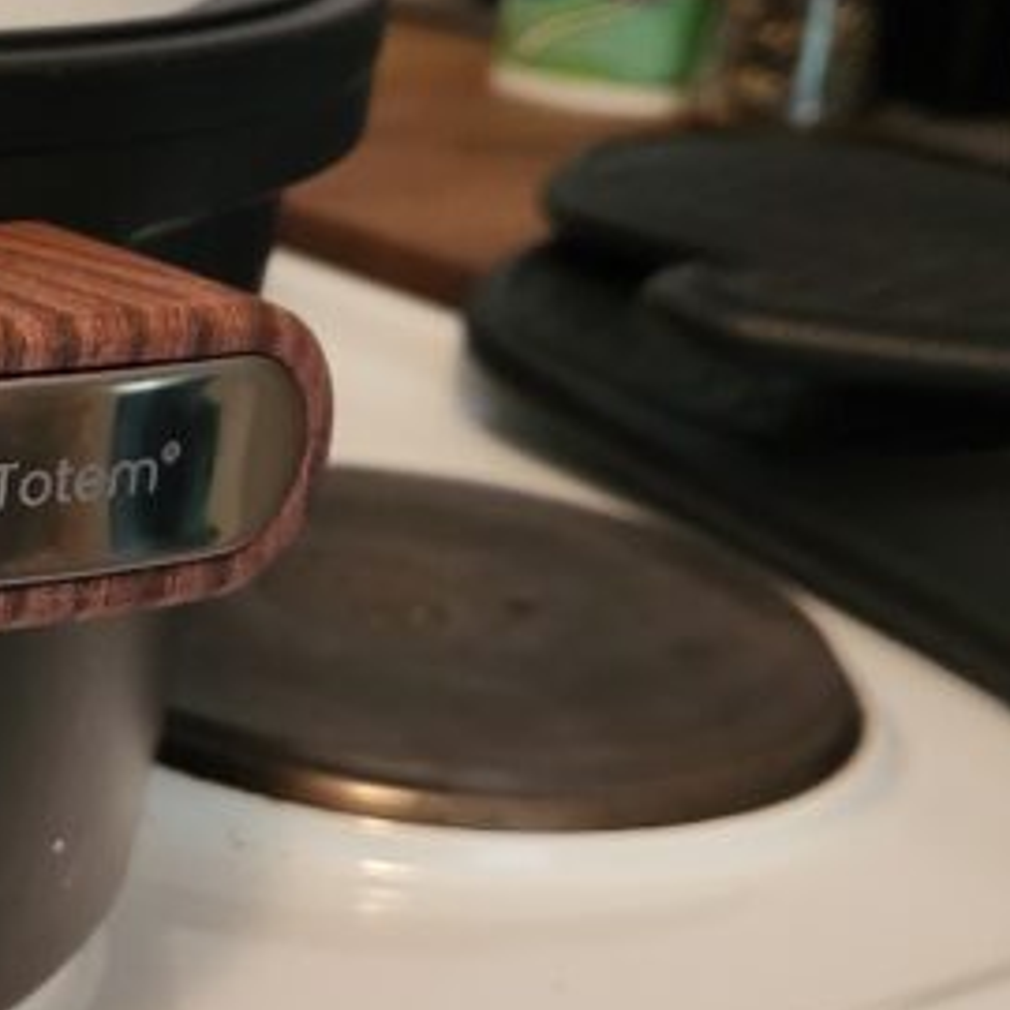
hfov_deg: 18.6
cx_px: -288
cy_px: 636
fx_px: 2872
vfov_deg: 19.9
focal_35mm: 87
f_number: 1.8
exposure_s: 1/50
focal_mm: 4.25
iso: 500
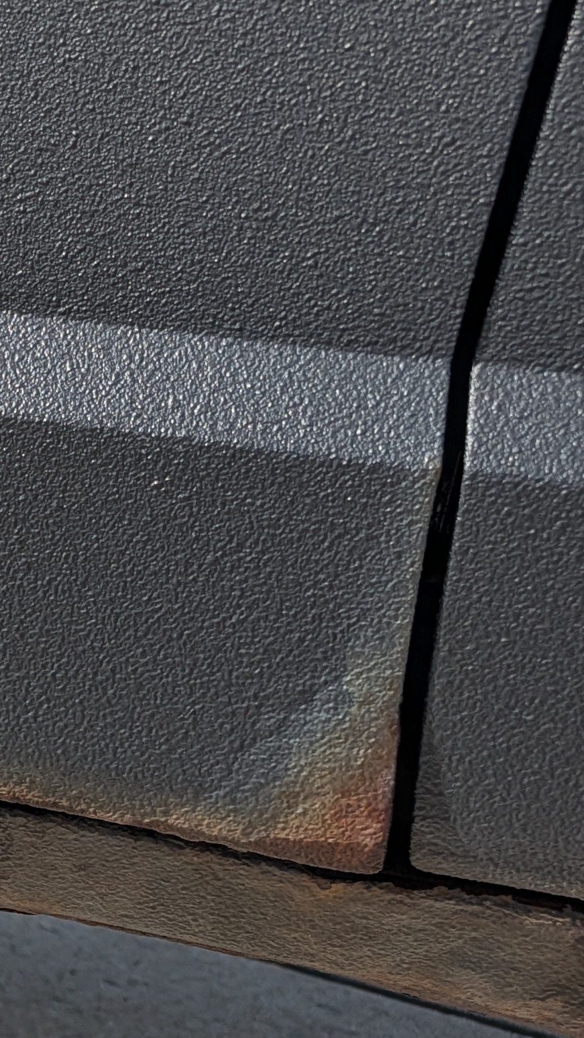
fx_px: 1899
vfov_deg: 30.6
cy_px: 554
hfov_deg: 13.4
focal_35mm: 69
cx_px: -778
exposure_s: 1/351
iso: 20
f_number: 1.68
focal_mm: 6.9
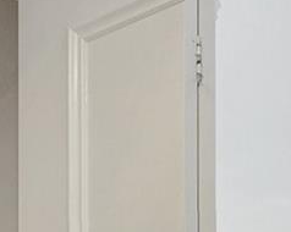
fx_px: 896
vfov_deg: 12.3
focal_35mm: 104
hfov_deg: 17.7
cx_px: -40
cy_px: 526
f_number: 13
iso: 640
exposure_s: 1/8
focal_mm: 16.5
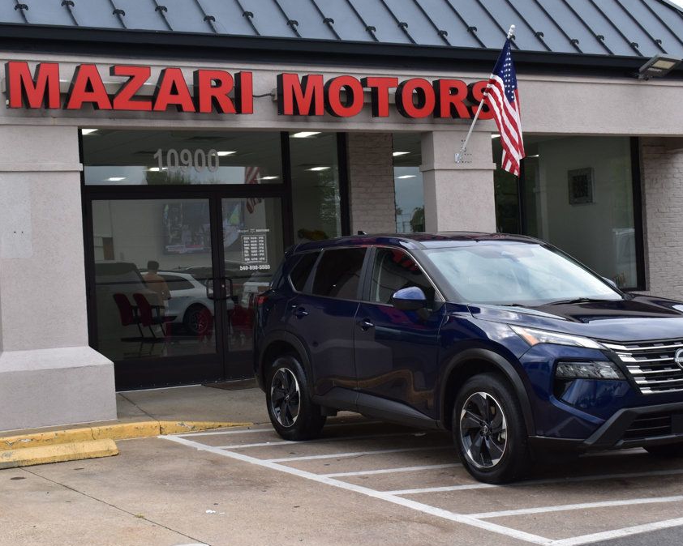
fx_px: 1314
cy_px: 275
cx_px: 337
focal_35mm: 65
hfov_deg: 29.1
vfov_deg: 23.5
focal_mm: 38
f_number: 10
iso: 400
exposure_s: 1/250
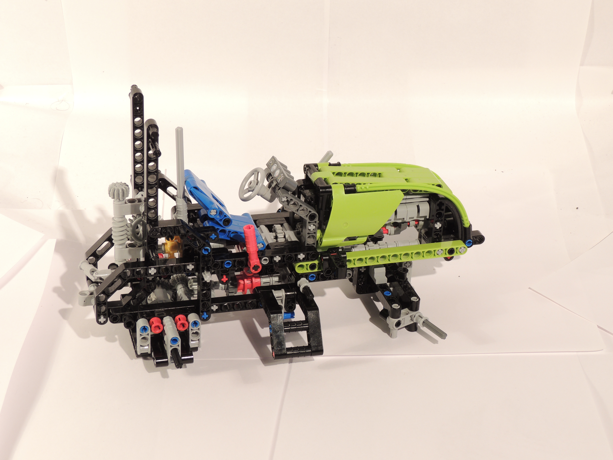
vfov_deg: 21.0
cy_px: 230
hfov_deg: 27.8
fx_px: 1240
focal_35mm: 70
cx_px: 306
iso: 100
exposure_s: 1/2.5
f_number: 6.1
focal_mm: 12.4
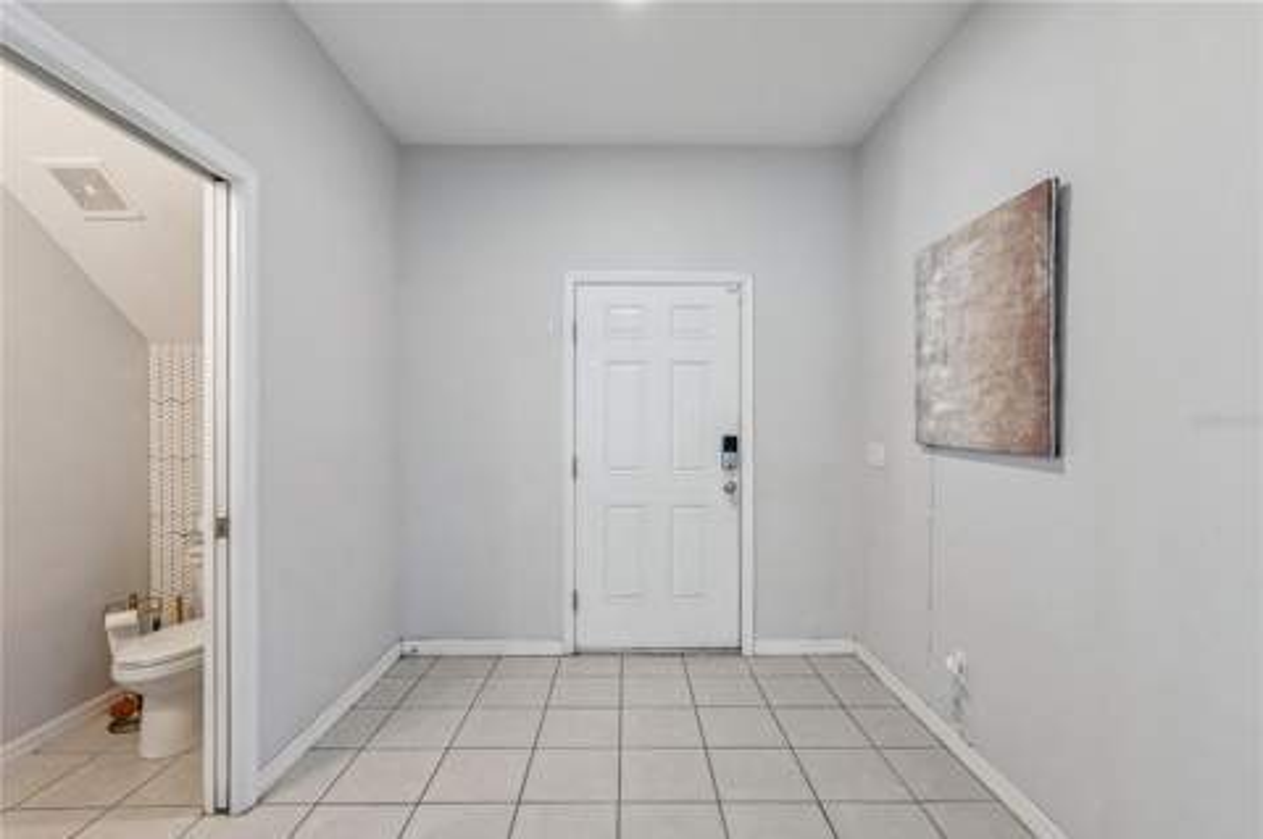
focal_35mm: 16
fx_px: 561
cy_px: 420
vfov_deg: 73.6
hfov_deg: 96.8
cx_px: 632
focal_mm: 16
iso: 800
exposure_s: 1/13
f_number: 10
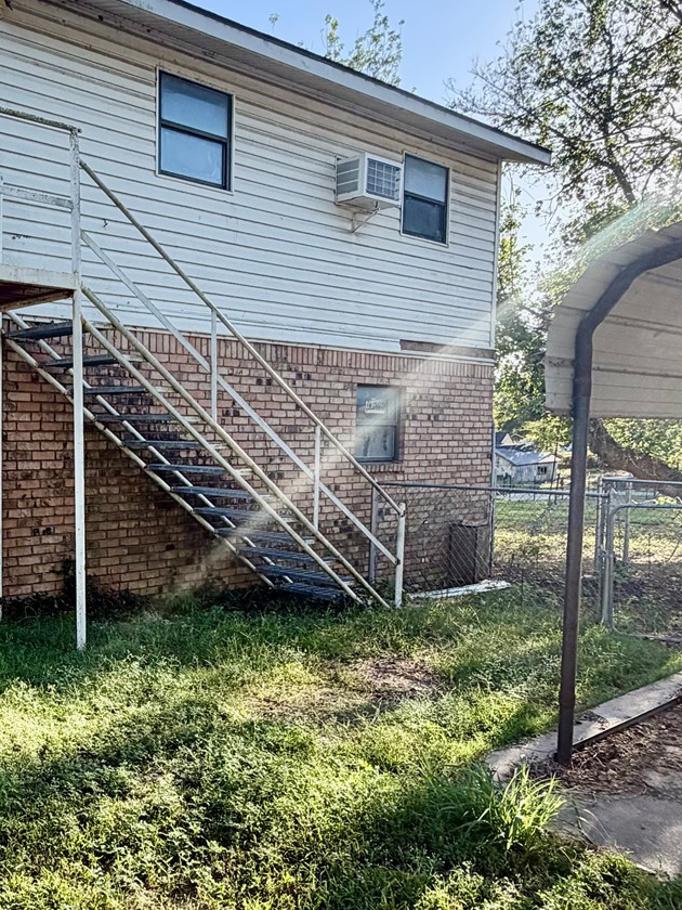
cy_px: 515
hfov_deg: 41.5
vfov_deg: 56.6
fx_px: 841
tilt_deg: -5.6
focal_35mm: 32
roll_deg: -0.2
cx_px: 103
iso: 40
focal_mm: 2.22
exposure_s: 1/574
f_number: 2.2
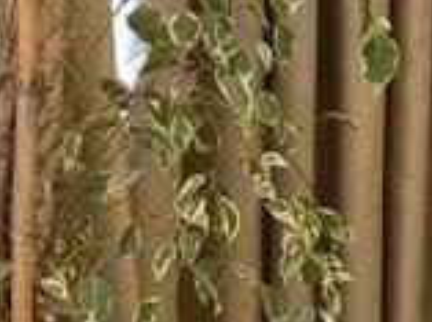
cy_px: 656
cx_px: 374
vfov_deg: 4.3
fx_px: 4221
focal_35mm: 339
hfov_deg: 5.9
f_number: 2.4
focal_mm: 7
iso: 320
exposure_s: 1/50
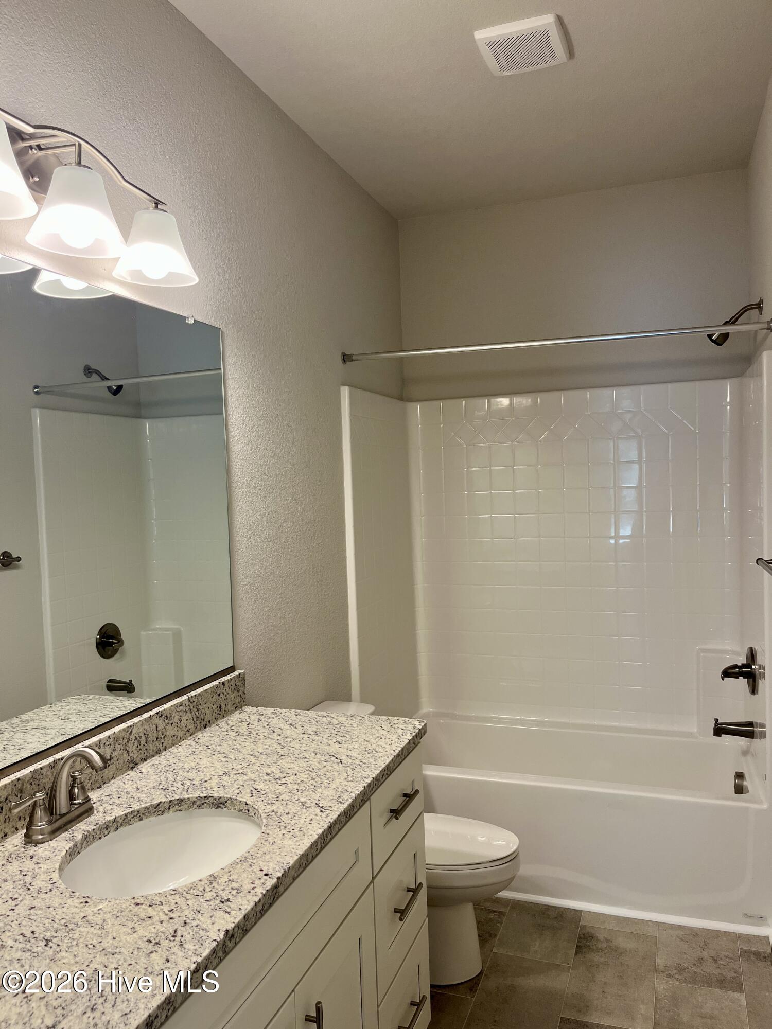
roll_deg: +1.6
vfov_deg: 67.3
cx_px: 386
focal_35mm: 26
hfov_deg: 53.1
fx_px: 773
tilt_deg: -2.6
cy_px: 514
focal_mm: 5.1
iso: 125
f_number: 1.6
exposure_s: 1/120
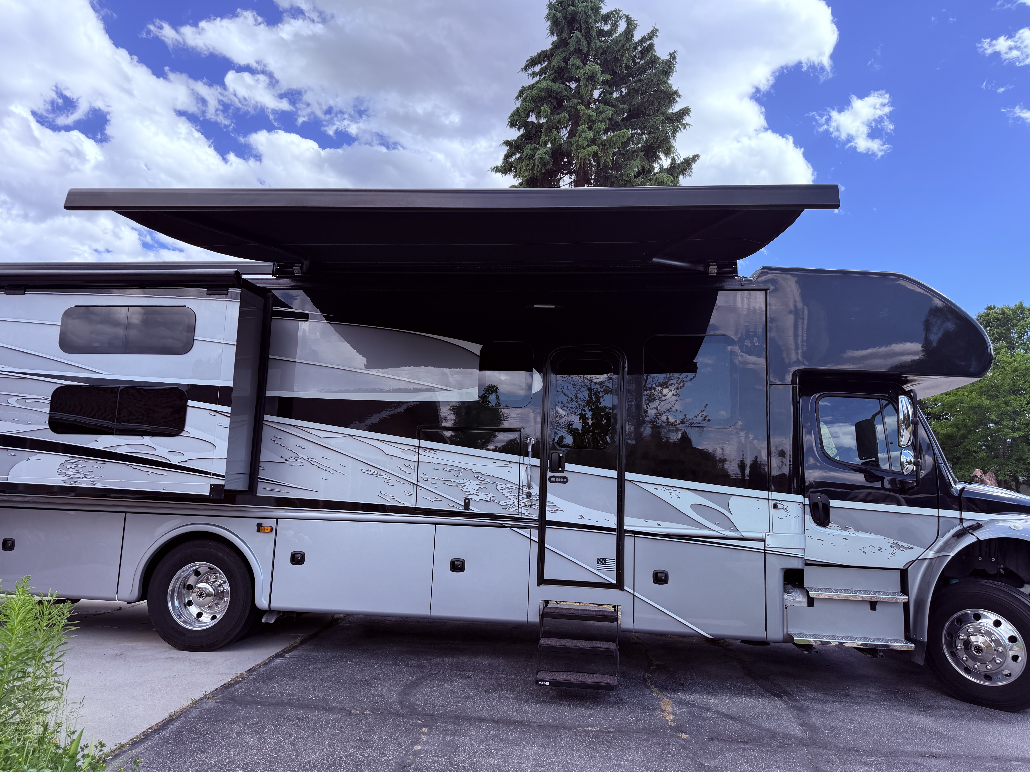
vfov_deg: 56.8
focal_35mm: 24
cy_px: 386
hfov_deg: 71.6
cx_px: 515
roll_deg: +0.3
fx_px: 714
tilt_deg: +7.2
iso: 100
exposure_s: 1/1727
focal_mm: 6.76
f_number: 1.78
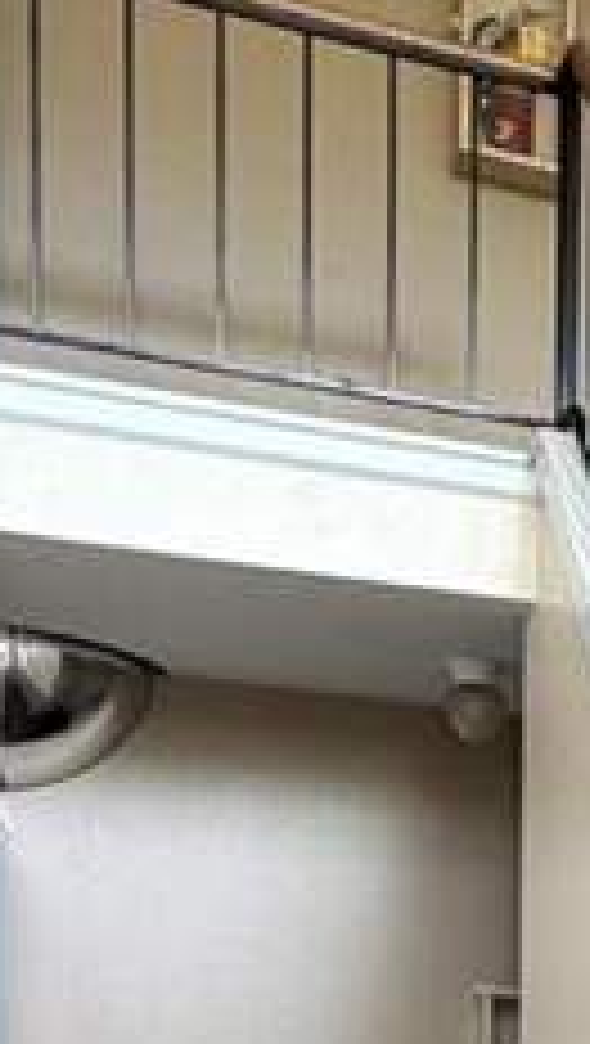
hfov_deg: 14.8
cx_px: 1108
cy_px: 1238
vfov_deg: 26.8
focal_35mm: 70
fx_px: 1941
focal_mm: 2.22
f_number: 2.2
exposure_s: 1/121
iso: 320
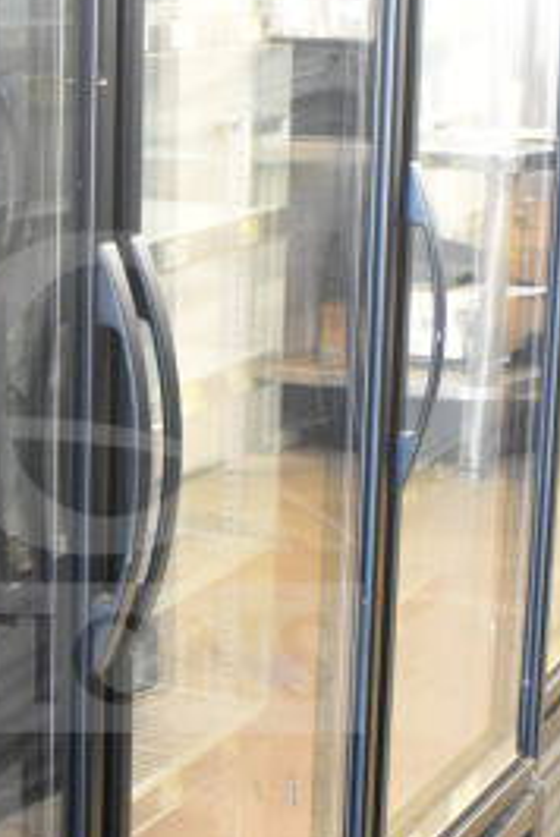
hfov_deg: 13.2
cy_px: 481
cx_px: 9
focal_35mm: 103
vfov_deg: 19.8
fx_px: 2397
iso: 2500
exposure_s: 1/30
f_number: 3.8
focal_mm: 20
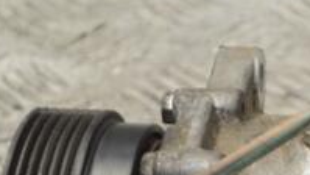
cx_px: 372
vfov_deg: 5.1
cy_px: 250
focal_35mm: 237
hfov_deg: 9.0
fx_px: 1948
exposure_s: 1/30
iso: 320
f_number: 5.6
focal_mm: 50
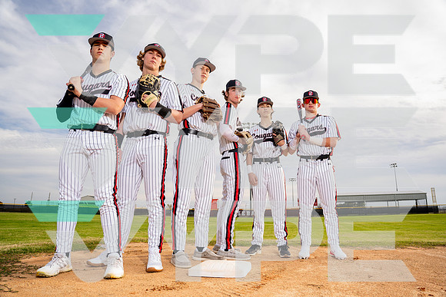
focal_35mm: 24
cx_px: 223
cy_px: 148
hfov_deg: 73.7
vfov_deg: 53.2
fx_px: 297
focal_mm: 24
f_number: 4
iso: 100
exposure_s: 1/250
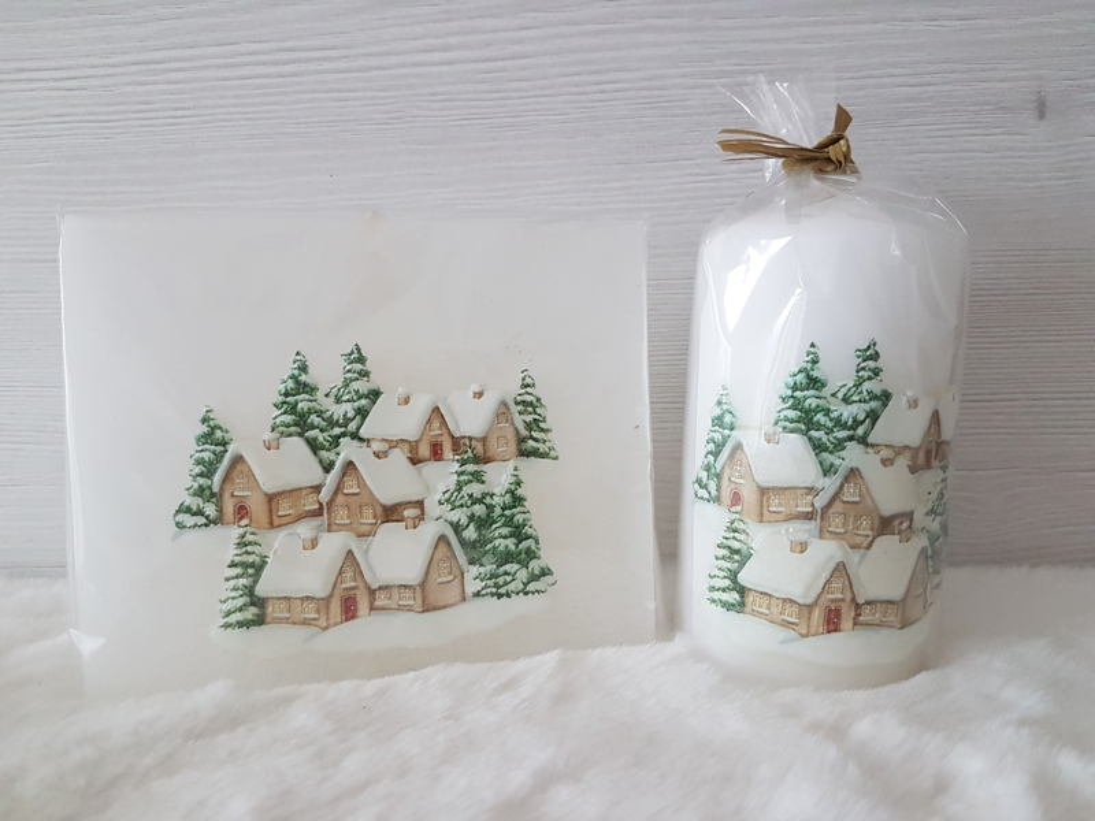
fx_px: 822
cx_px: 548
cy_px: 410
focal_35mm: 26
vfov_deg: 53.1
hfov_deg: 67.3
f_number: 1.7
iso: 200
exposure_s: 1/50
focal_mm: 4.2
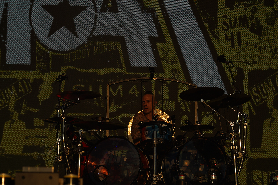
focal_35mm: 105
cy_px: 92
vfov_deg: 13.0
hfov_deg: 19.5
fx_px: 811
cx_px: 139
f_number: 8
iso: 100
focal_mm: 105
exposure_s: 1/1000
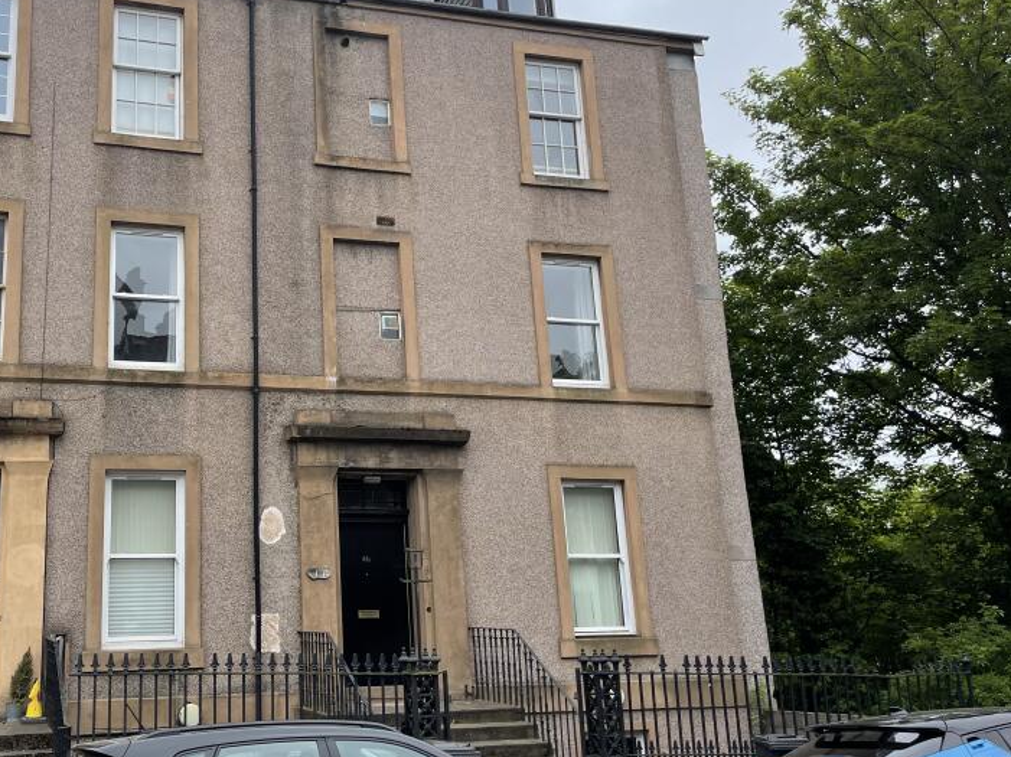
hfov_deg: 47.7
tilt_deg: +15.4
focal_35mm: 38
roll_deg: +1.1
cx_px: 290
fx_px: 1109
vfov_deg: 37.6
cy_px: 330
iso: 32
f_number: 1.6
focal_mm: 5.1
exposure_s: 1/1420
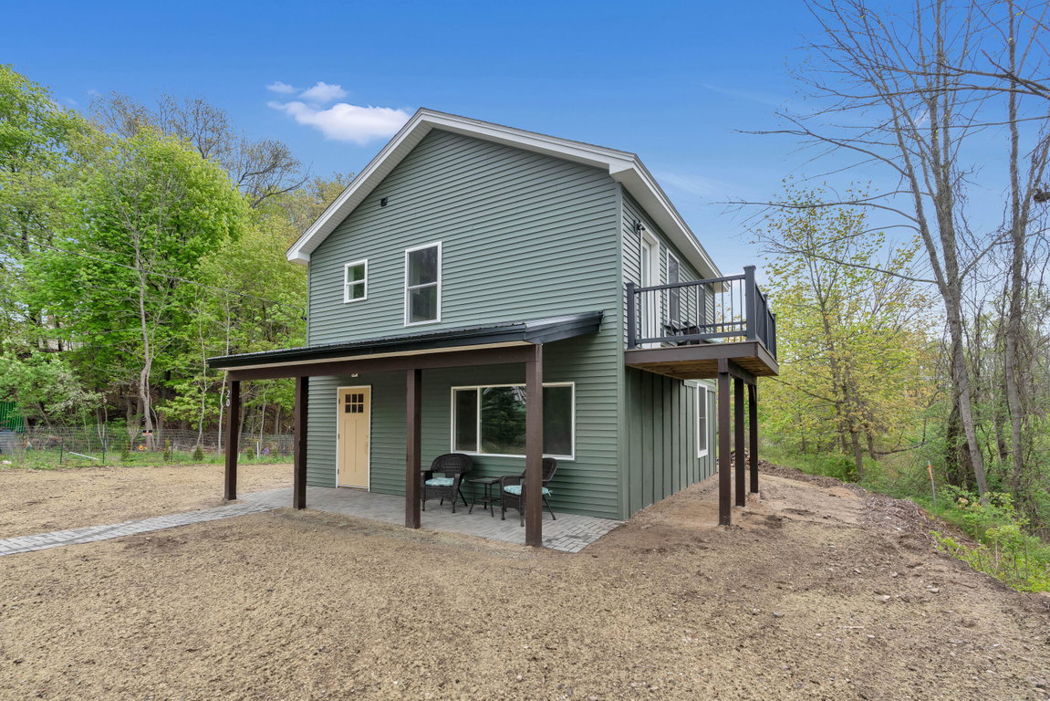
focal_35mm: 16
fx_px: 467
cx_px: 525
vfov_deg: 73.8
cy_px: 350
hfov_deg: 96.7
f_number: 8
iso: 800
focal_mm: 16
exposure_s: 1/200
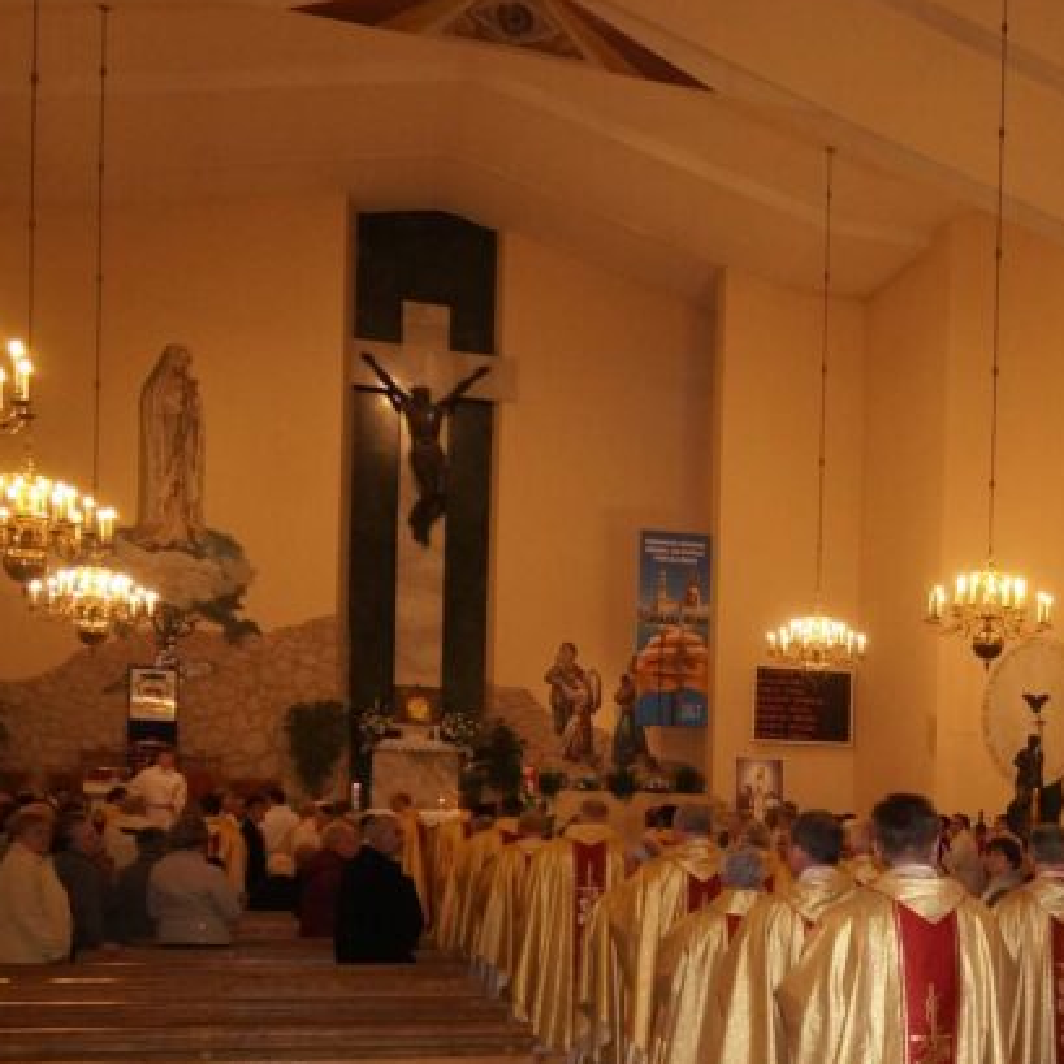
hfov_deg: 30.8
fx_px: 1774
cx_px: 1082
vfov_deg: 32.4
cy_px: 861
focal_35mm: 51
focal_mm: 16
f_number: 4
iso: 1250
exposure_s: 1/160
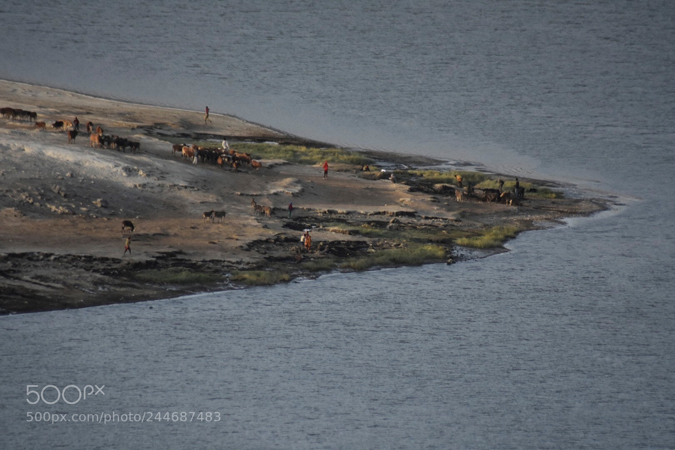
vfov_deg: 3.1
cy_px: 225
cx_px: 338
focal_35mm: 450
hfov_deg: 4.6
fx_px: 8438
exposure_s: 1/1250
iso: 800
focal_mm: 300
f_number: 5.6
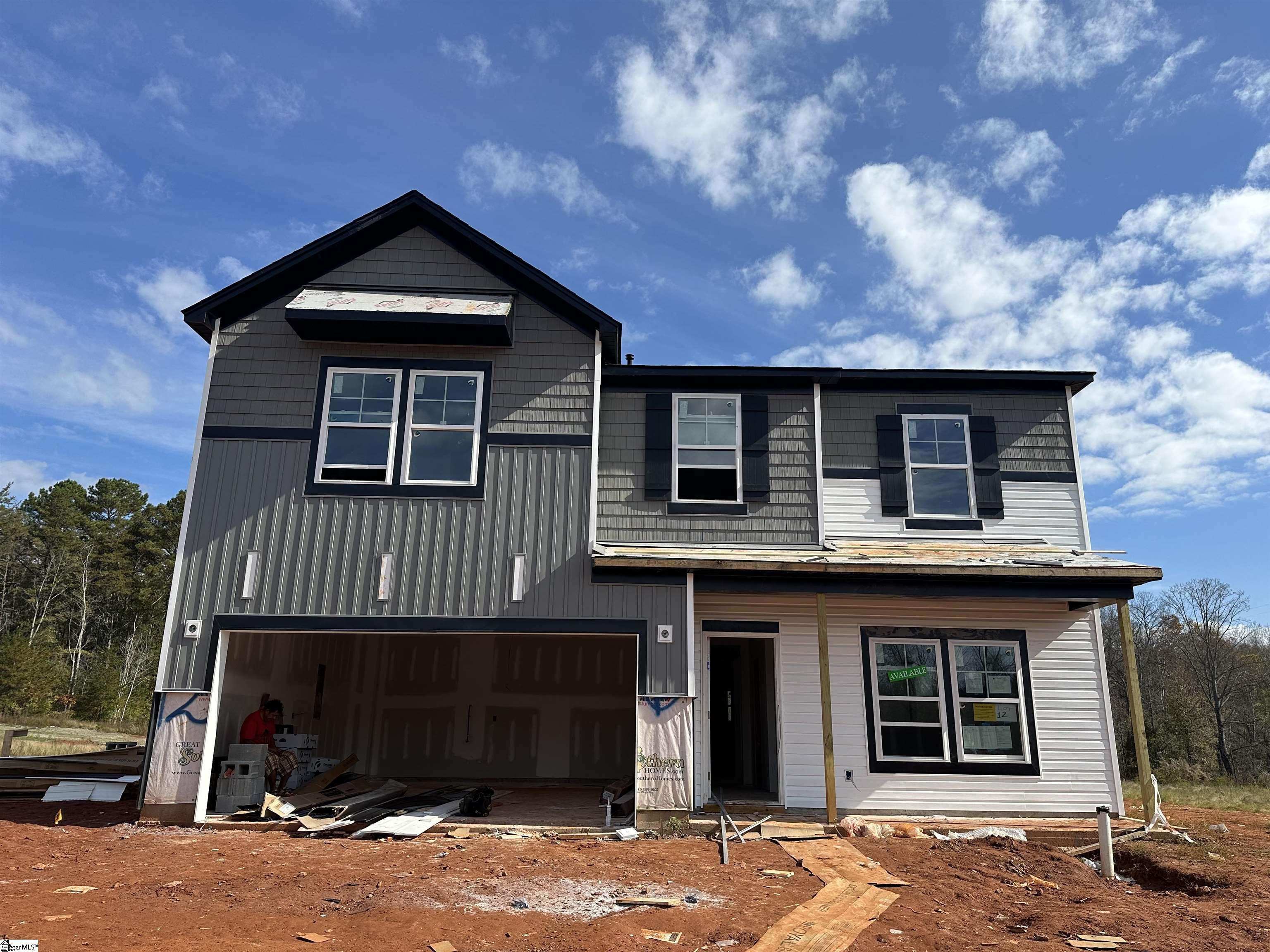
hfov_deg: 71.6
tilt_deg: +16.5
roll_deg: -0.8
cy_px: 476
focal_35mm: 24
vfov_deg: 56.8
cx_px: 635
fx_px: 881
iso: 80
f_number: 1.78
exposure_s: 1/5000
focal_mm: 6.86
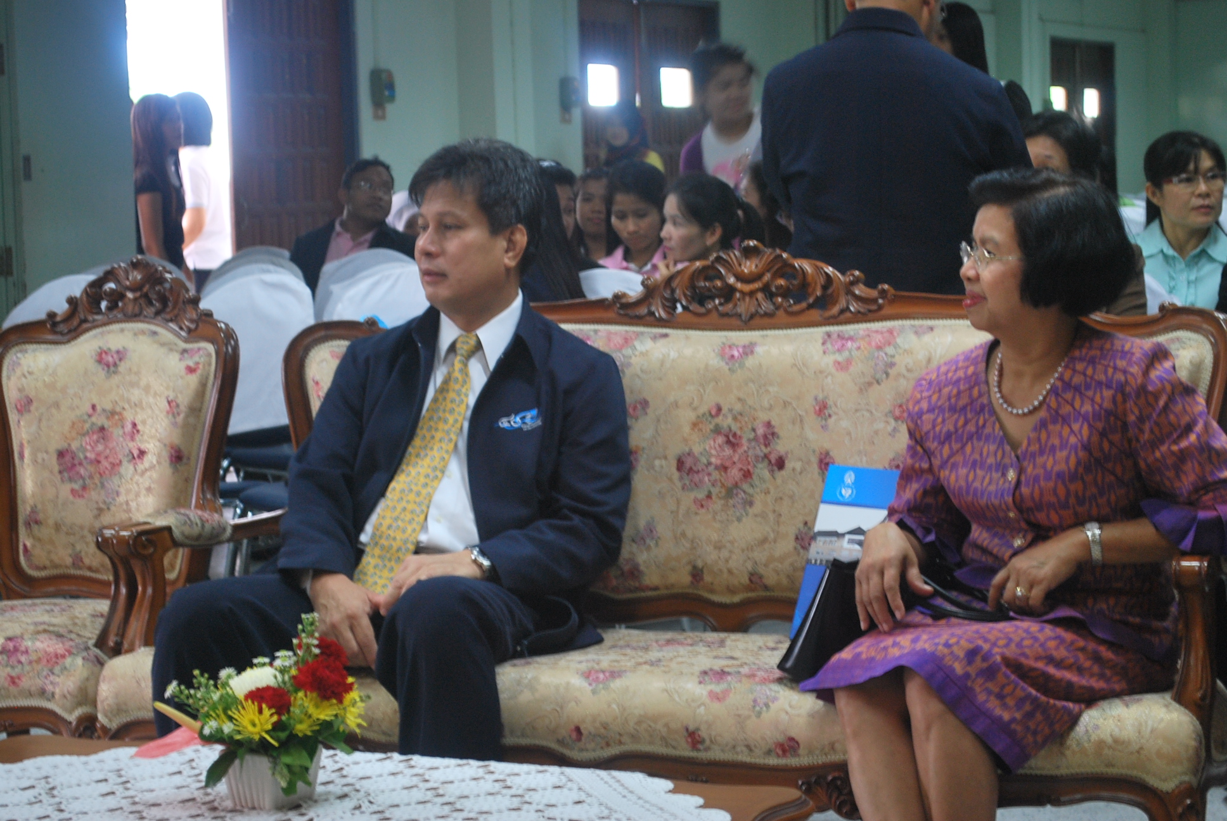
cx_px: 614
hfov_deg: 24.6
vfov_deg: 16.6
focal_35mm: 82
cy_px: 410
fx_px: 2815
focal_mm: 55
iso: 400
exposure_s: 1/15
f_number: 5.6
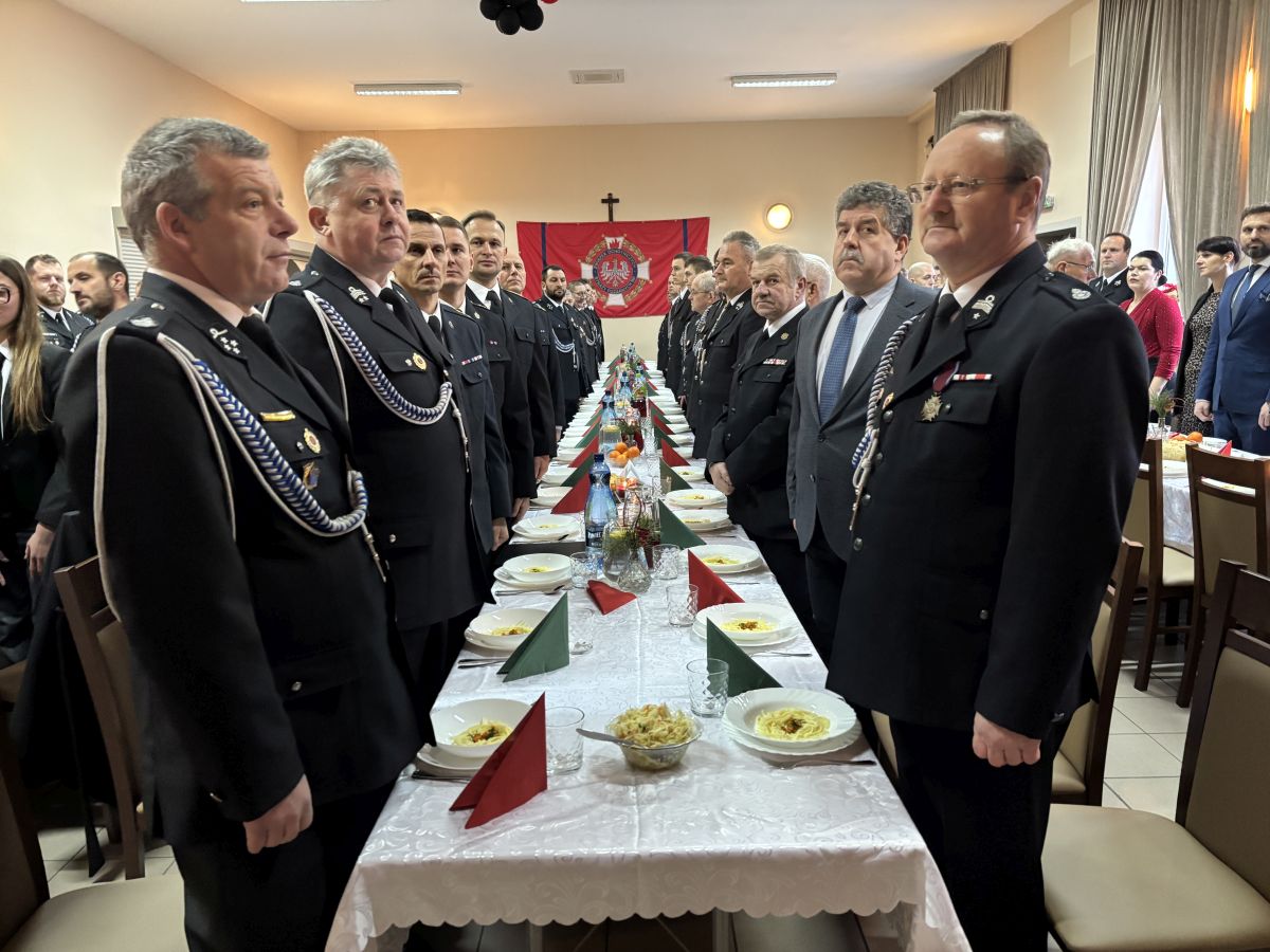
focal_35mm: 26
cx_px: 635
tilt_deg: -10.3
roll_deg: +1.4
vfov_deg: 53.1
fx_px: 954
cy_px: 476
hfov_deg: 67.3
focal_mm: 5.96
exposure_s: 1/25
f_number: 1.6
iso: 500
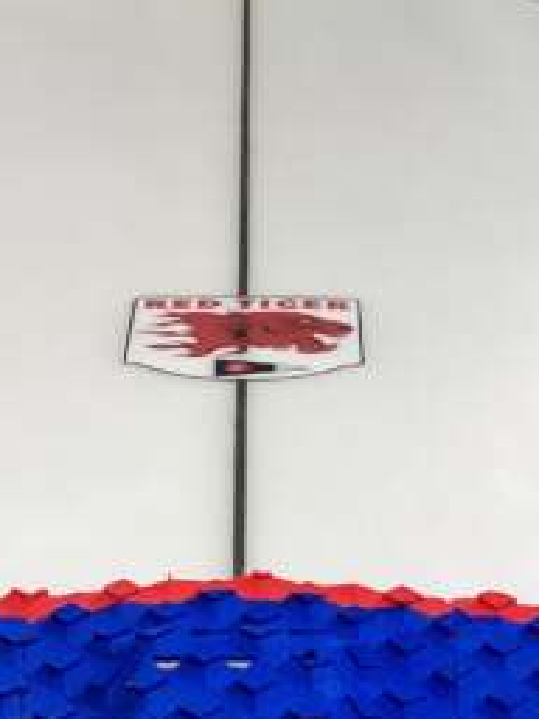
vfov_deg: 19.6
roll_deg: +0.3
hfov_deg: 15.2
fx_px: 2014
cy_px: 739
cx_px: 258
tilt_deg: -32.5
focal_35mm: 97
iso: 100
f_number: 2.4
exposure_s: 1/100
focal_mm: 3.3
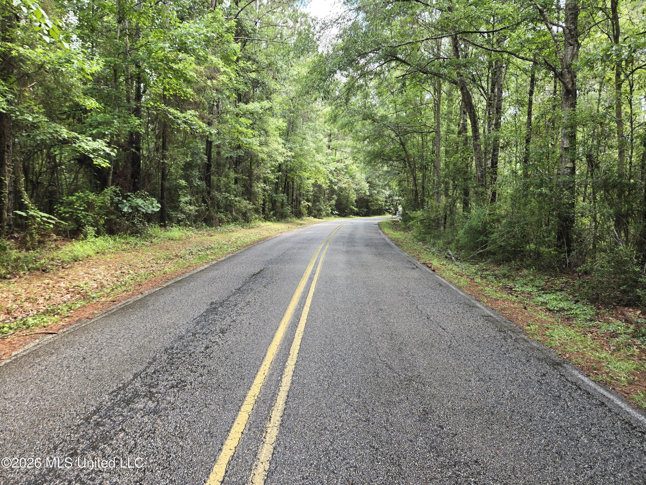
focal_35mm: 23
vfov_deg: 58.9
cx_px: 323
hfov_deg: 73.9
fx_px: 429
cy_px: 242
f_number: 1.8
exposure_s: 1/180
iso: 50
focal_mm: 5.4
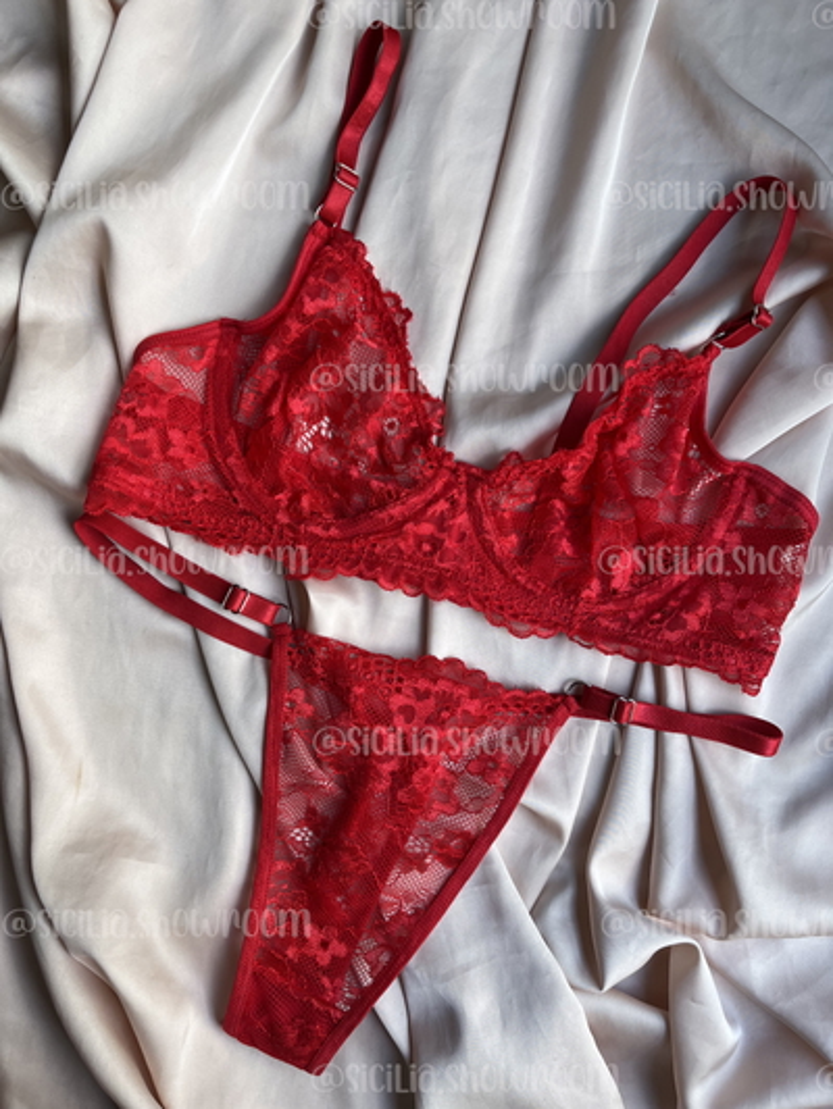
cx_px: 416
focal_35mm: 26
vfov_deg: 67.3
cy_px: 554
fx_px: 834
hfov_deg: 53.1
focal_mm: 5.1
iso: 40
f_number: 1.6
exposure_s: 1/269
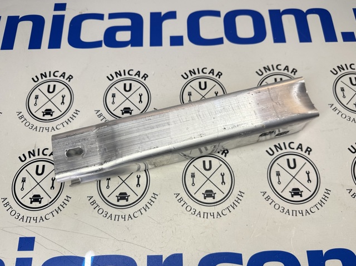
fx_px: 247
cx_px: 178
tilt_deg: -70.8
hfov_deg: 71.6
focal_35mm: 24
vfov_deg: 56.8
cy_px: 133
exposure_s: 1/121
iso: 125
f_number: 1.78
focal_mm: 6.86
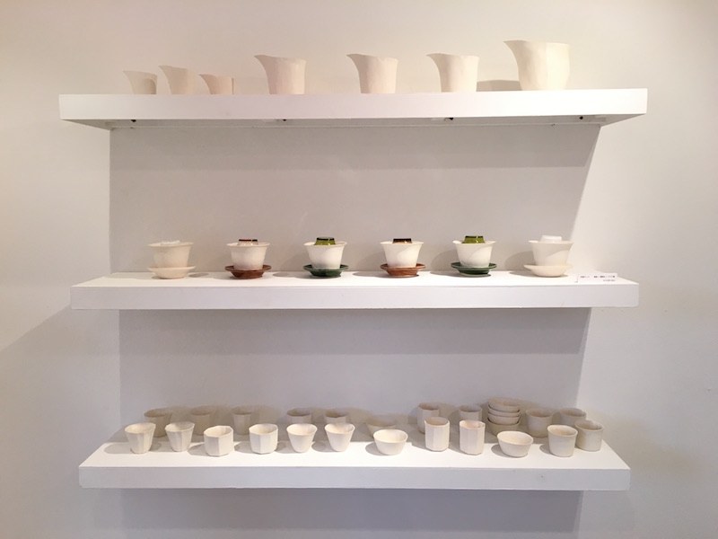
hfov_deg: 61.7
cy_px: 270
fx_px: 602
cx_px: 359
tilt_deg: -5.8
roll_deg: -0.2
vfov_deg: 48.2
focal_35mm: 29
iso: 32
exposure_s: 1/30
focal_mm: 4.15
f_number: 2.2
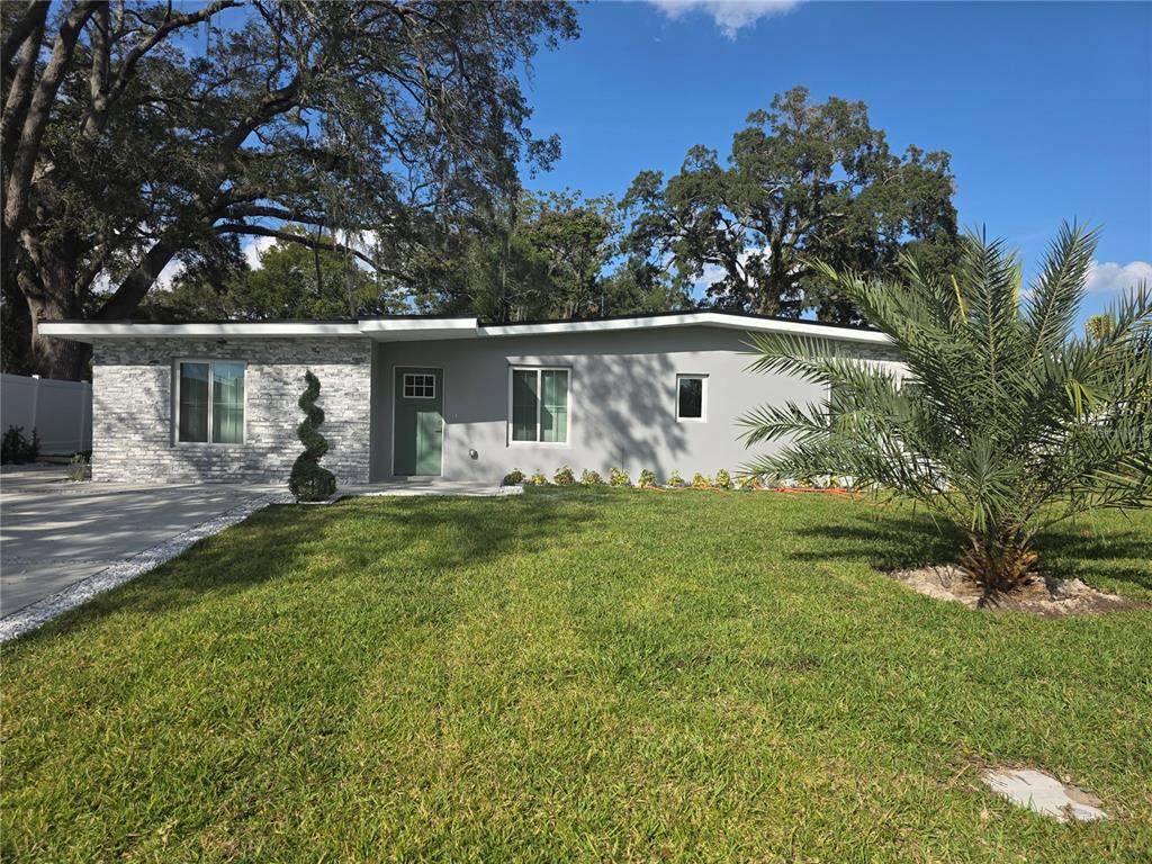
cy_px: 432
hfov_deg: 73.9
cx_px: 576
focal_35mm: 23
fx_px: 765
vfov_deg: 58.9
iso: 80
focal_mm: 6.3
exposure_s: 1/6355
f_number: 1.7
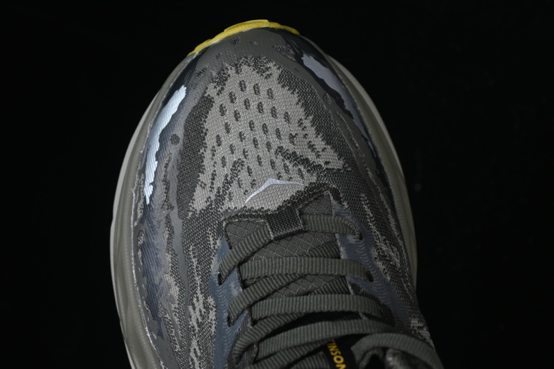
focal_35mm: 75
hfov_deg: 27.0
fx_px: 1154
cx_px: 277
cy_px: 184
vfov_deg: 18.2
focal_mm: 50
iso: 160
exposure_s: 1/60
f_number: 6.3
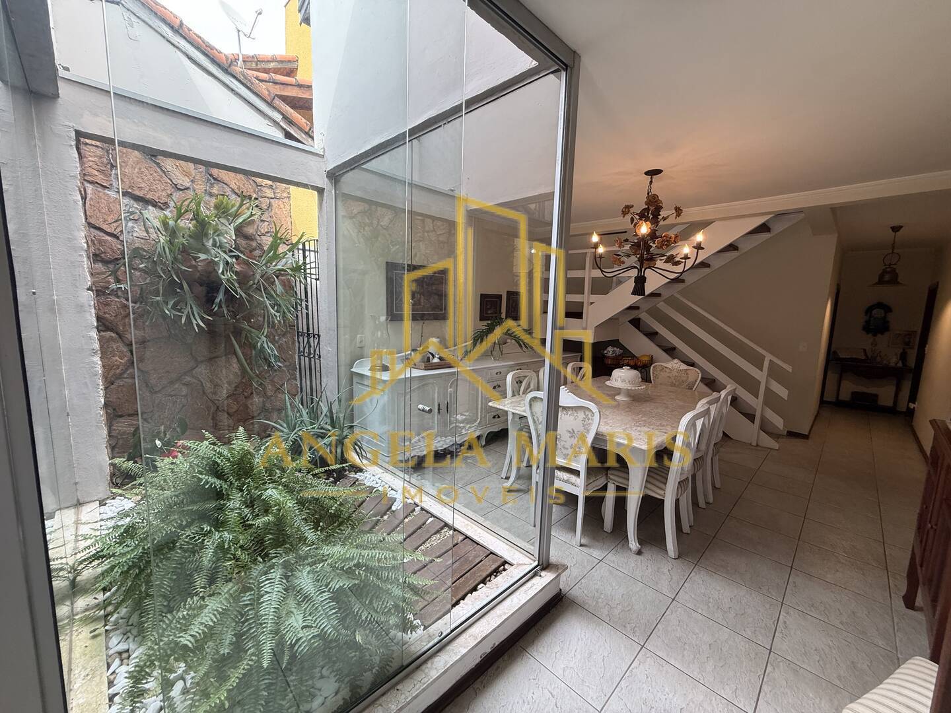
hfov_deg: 102.1
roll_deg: -0.5
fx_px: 385
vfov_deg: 85.7
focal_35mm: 14
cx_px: 476
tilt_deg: -7.5
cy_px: 356
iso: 160
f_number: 2.2
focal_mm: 2.22
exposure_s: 1/120
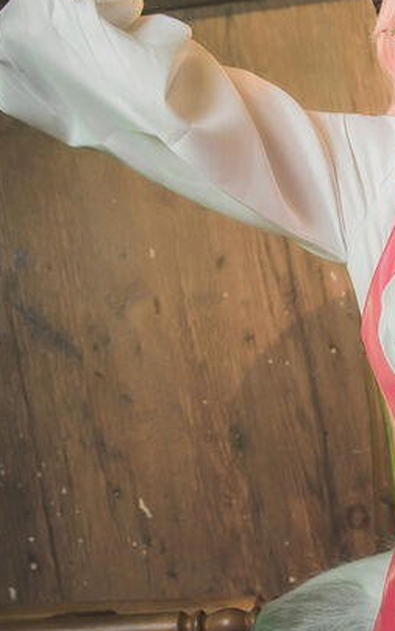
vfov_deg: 17.1
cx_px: 531
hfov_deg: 10.5
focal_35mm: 122
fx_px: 2098
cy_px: 405
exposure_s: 1/30
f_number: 4
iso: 200
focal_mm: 28
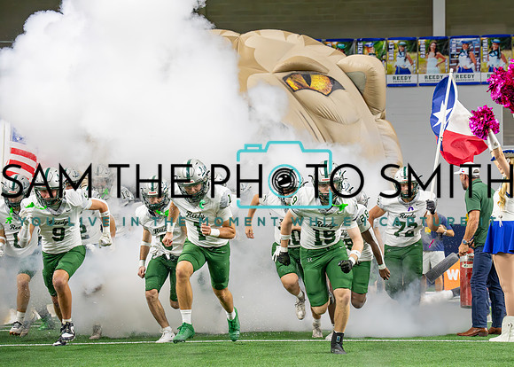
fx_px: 1277
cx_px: 319
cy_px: 189
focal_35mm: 88
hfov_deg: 22.7
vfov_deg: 16.3
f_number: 4
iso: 5000
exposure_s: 1/1000
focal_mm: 70
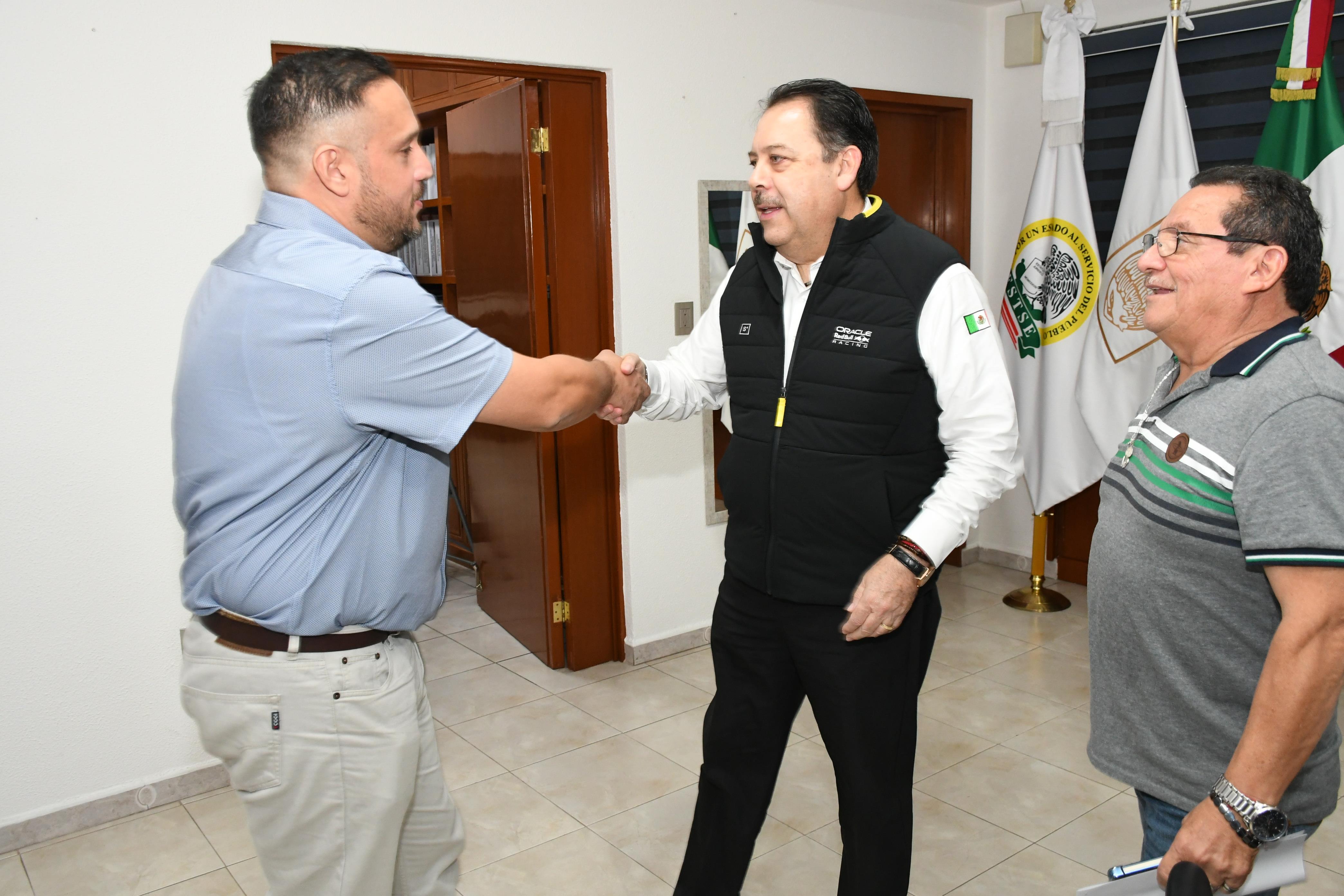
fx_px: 1120
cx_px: 672
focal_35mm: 30
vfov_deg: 43.6
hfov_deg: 61.9
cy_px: 448
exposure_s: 1/100
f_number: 5
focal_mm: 20
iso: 2000
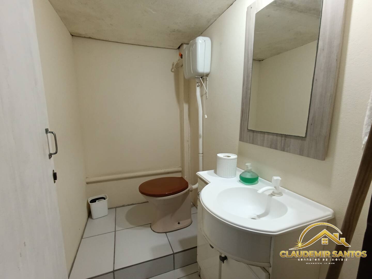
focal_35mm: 16
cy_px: 140
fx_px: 172
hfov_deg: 94.5
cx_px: 186
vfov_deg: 78.1
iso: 320
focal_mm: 1.65
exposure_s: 1/40
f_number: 2.2
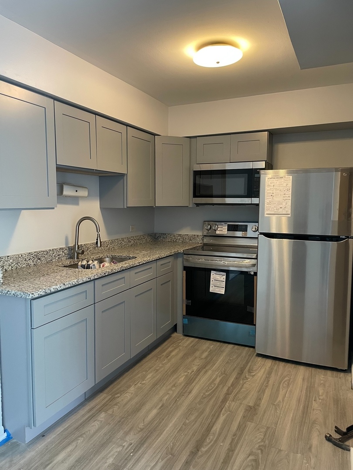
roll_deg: +0.3
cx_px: 176
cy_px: 235
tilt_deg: -4.1
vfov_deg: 67.3
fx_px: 354
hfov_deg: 53.1
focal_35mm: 26
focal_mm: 4.2
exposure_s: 1/60
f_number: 1.6
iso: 250
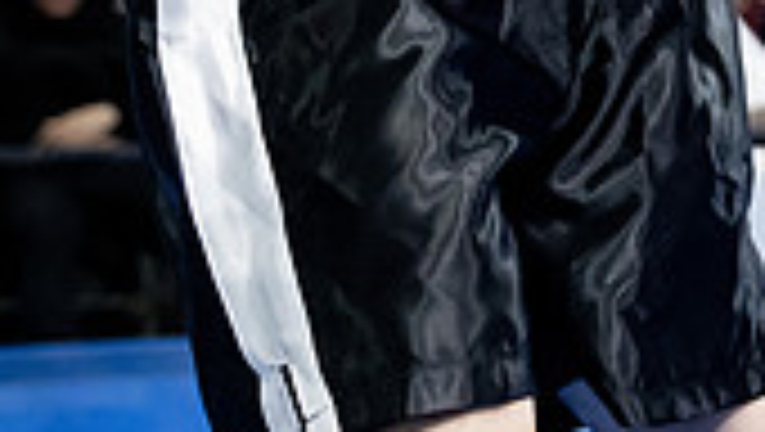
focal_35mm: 164
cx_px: 1008
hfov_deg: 12.7
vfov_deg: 7.2
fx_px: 3330
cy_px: -326
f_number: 2.8
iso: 8000
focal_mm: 46
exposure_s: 1/1000
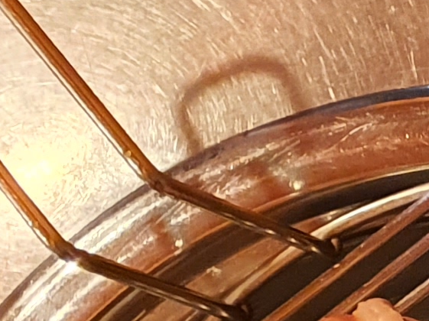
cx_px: 1217
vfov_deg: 7.4
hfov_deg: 8.9
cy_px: 793
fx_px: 2316
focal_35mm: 187
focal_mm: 4.3
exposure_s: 1/40
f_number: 1.5
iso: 200
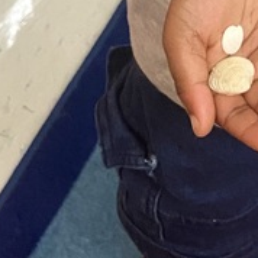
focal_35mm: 132
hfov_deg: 12.9
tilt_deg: -33.1
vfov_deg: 11.8
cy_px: -265
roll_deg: -0.6
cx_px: 309
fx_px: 1113
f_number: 1.8
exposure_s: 1/60
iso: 400
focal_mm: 4.25
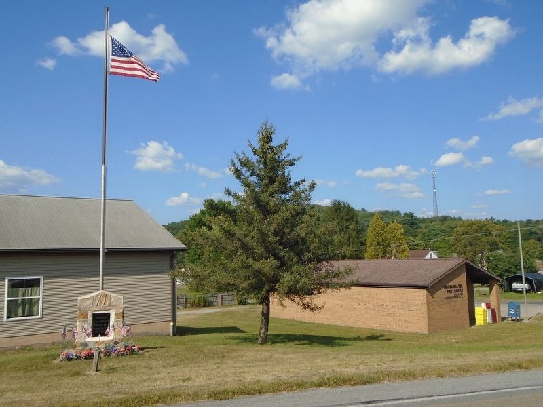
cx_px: 272
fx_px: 486
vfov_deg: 45.4
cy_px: 204
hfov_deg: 58.4
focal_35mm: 31
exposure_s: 1/200
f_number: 8.8
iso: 100
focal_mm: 5.5
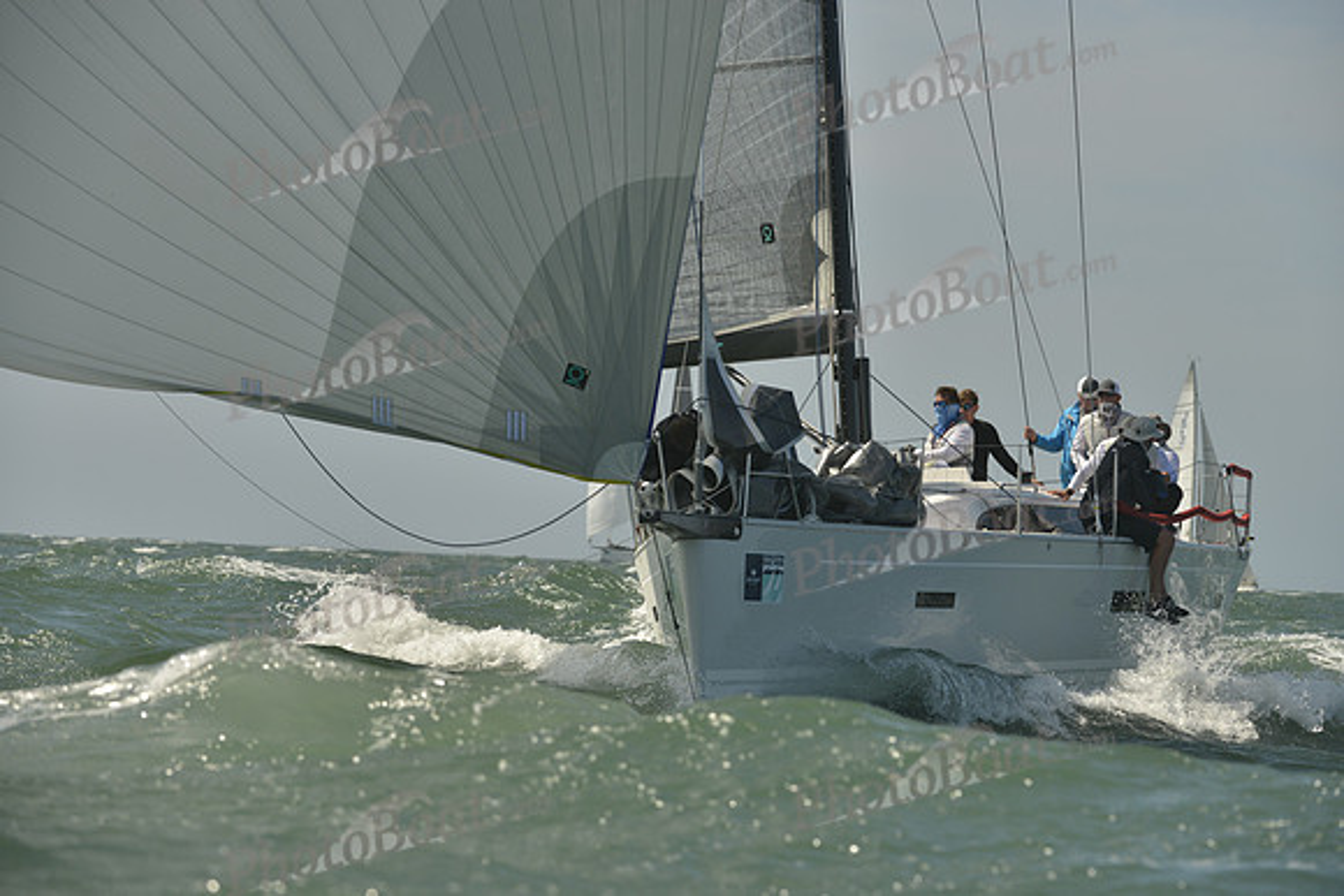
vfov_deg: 6.9
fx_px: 7468
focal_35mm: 200
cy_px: 448
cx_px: 672
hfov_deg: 10.3
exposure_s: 1/1600
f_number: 8
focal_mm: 200
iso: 280
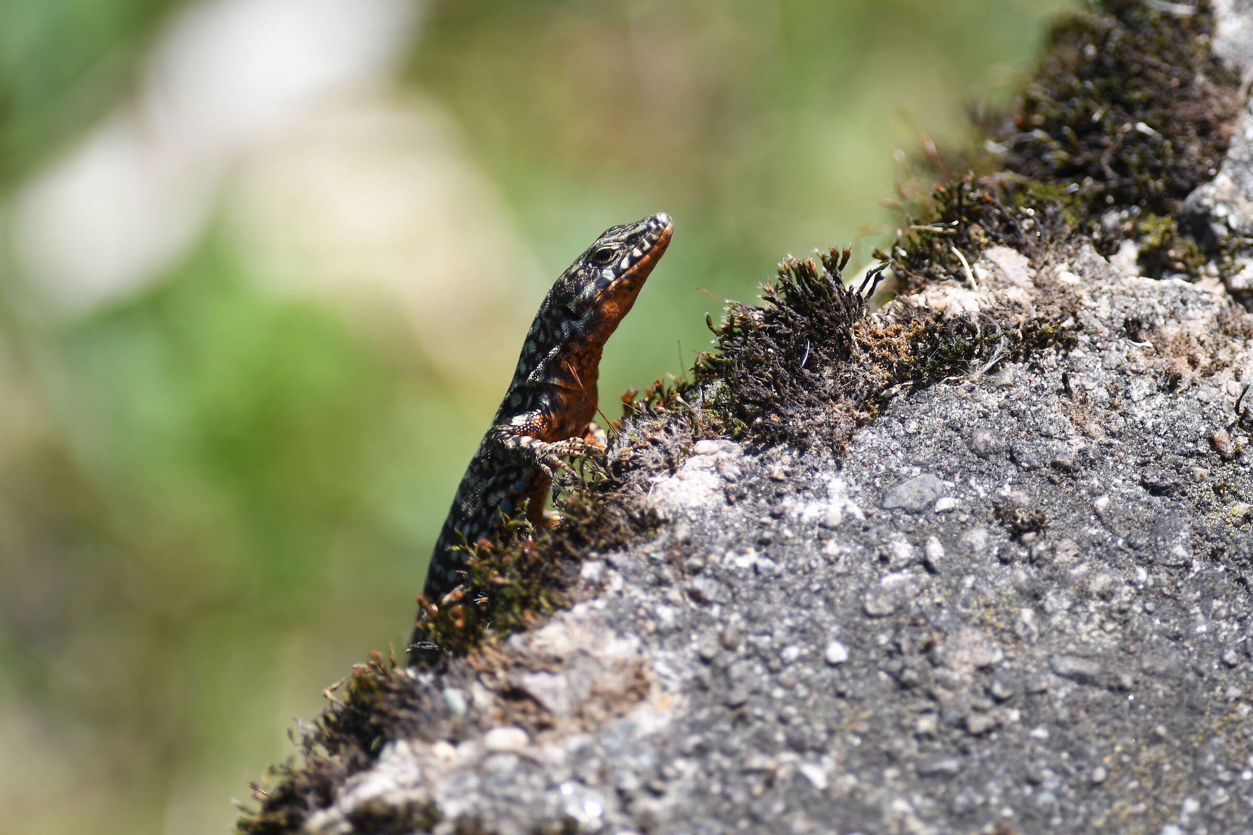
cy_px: 418
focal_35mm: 750
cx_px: 626
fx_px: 26102
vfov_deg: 1.8
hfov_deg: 2.7
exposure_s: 1/400
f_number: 5.6
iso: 160
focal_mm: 500
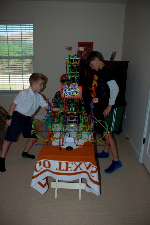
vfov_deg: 61.9
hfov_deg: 43.7
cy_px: 112
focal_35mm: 30
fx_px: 187
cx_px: 75
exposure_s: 1/60
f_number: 3.8
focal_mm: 20
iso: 200
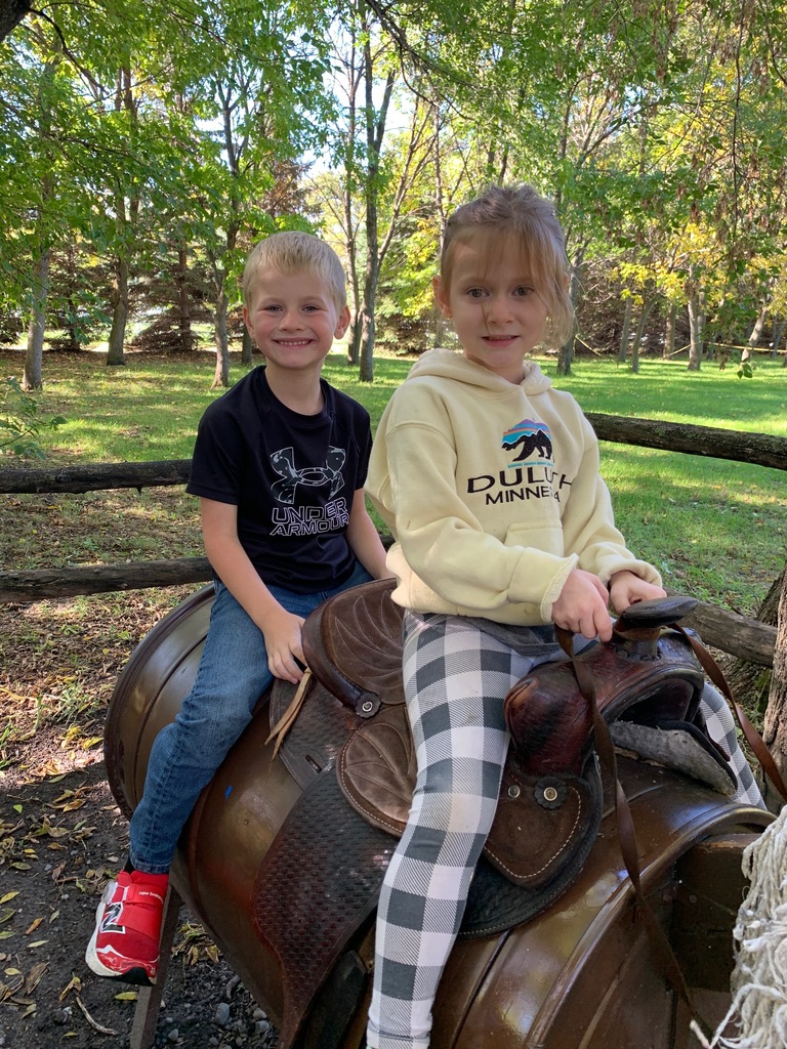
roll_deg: -2.0
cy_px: 524
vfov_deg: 67.3
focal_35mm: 26
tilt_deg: -14.6
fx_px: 788
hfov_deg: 53.1
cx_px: 394
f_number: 1.8
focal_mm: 4.25
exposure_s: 1/121
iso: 64
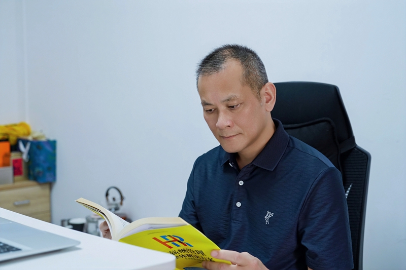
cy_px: 135
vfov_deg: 27.0
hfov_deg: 39.6
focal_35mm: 50
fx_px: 564
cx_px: 203
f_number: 4
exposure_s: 1/100
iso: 1600
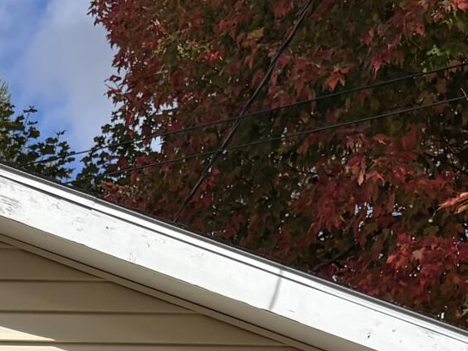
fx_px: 1880
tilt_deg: +1.8
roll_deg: -0.8
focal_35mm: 139
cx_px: -126
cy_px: 790
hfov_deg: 13.7
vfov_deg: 9.7
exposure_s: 1/4608
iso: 50
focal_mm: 5.96
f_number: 1.6
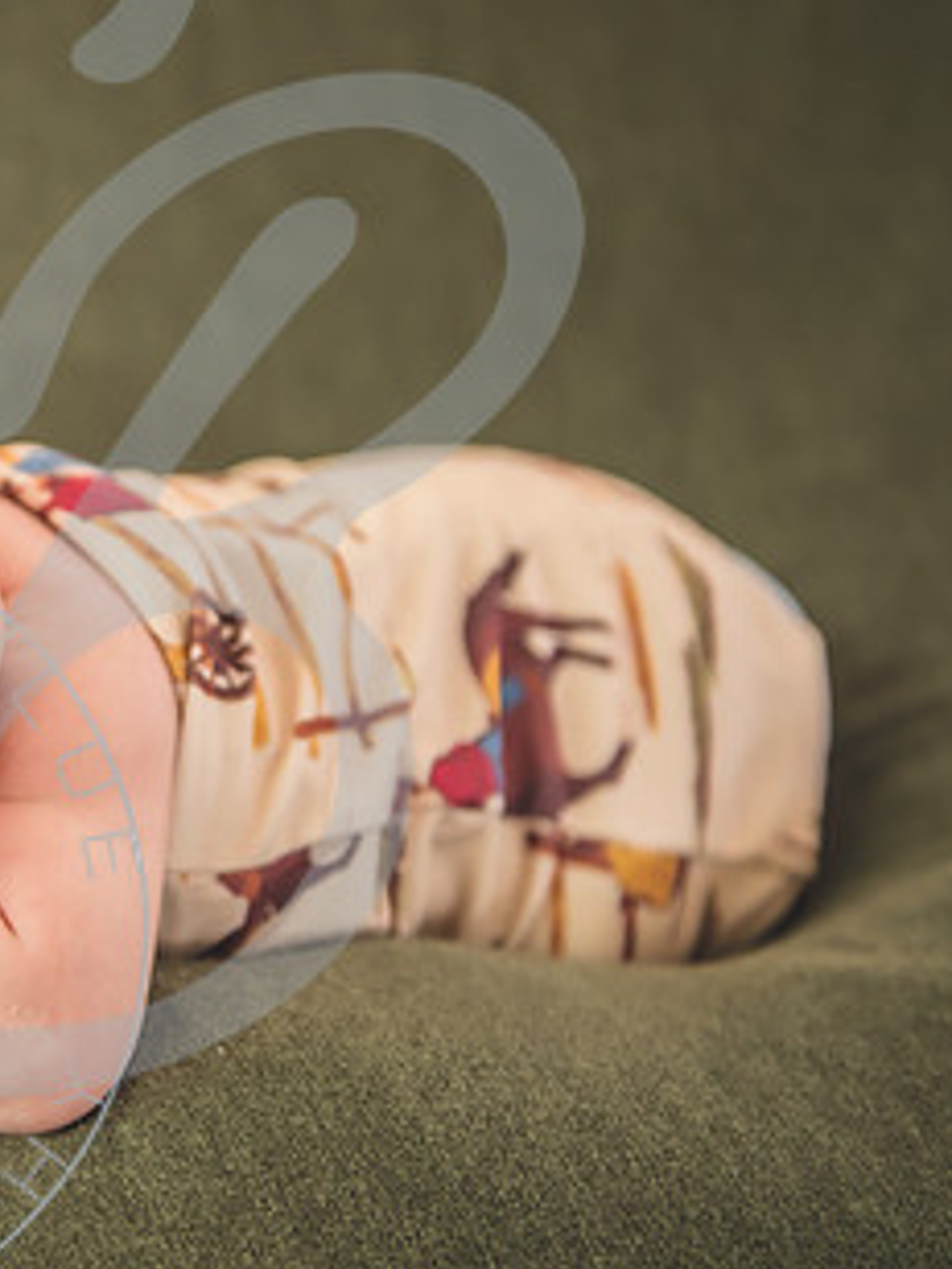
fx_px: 3190
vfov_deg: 22.5
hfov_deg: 16.5
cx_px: -70
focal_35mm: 87
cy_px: 583
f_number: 2.8
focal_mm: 48
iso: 400
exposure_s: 1/125
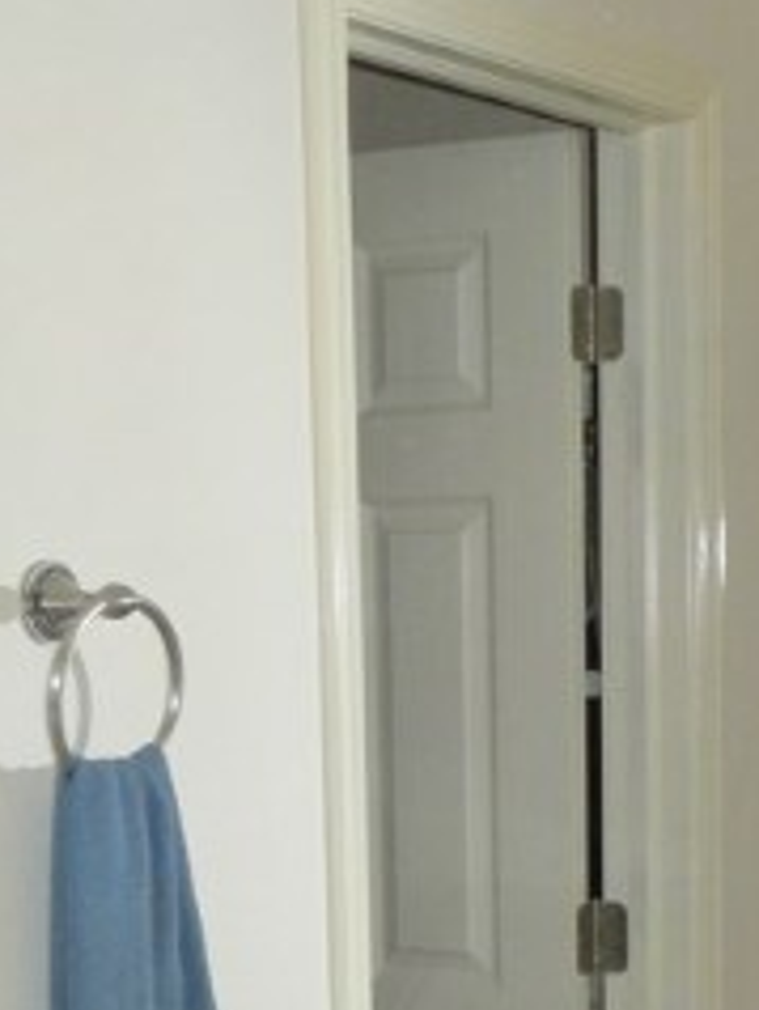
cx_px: 594
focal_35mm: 87
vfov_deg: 21.2
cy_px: 1146
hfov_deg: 16.9
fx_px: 2539
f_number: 3.5
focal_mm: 4.7
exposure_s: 1/250
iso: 64
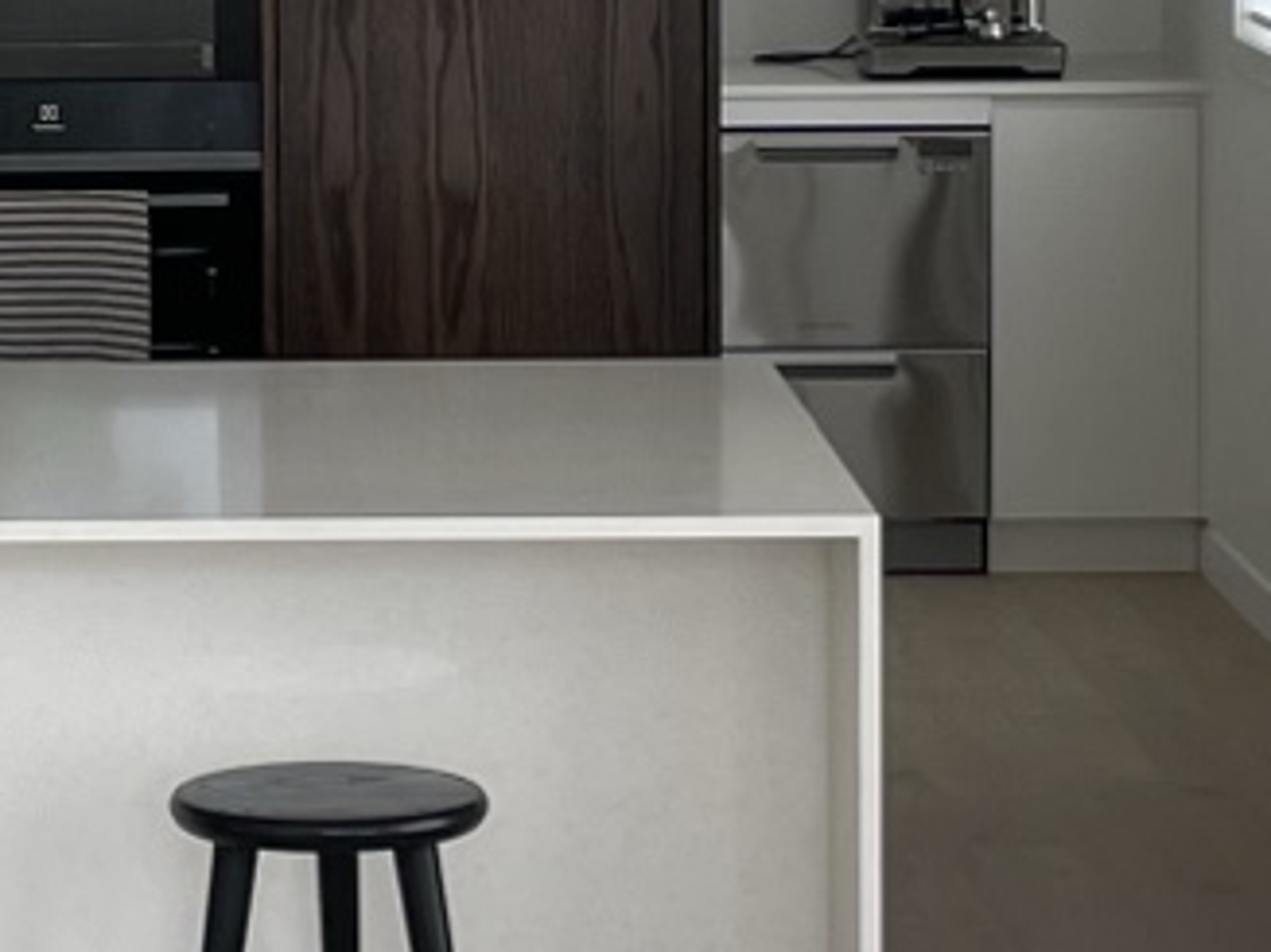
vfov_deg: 9.3
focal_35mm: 159
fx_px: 5836
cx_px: 89
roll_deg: +0.7
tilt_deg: -6.0
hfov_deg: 12.3
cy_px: 167
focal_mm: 4.2
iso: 32
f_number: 1.6
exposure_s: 1/313
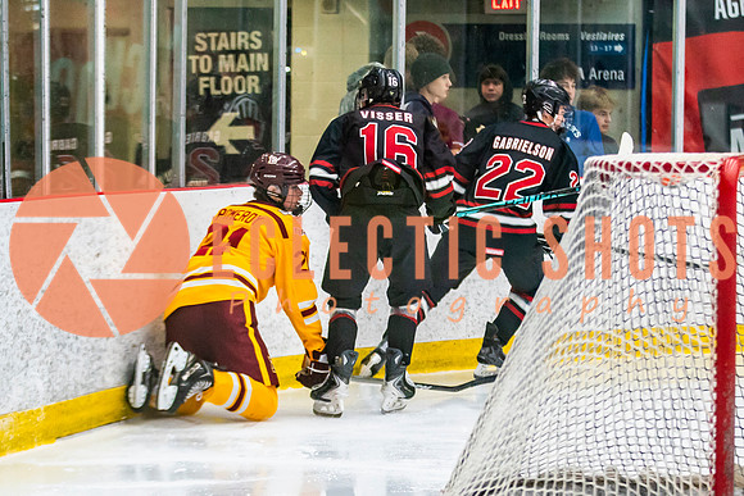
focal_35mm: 191
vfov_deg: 7.2
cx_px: 407
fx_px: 3940
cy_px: 309
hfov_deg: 10.8
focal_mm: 100
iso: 2500
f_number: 2.8
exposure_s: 1/640
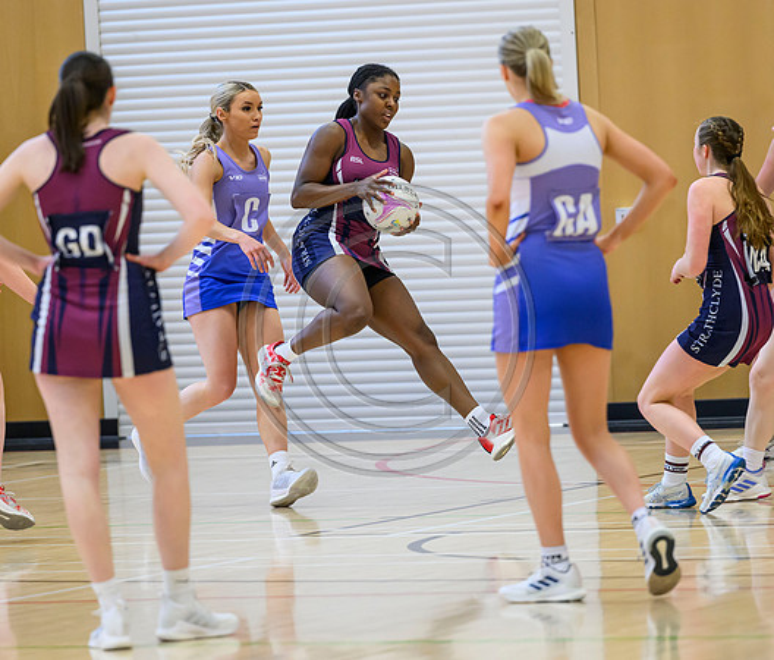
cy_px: 333
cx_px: 345
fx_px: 7212
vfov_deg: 5.2
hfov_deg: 6.1
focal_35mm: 307
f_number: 3.2
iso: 3200
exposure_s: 1/1000
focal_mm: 200
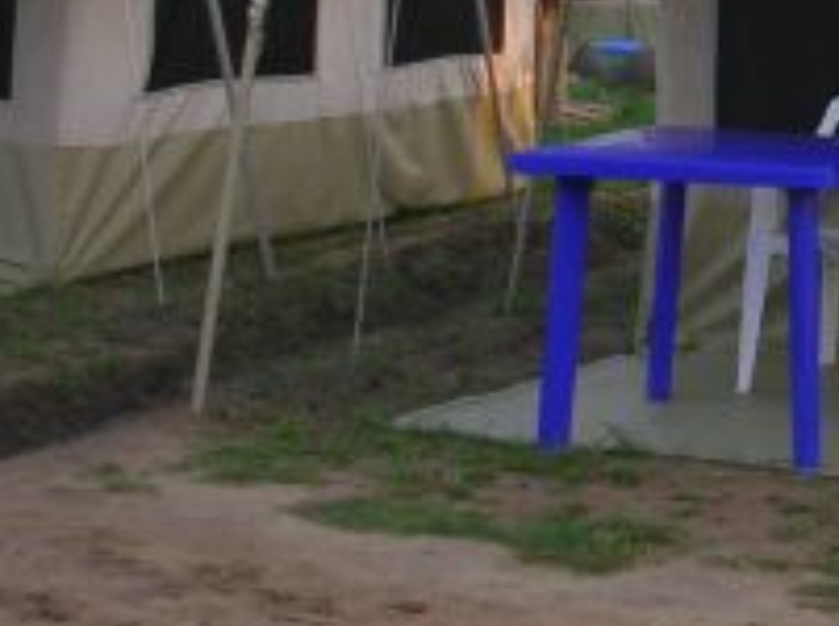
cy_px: -79
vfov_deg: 14.2
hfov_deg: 18.6
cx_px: 966
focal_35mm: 101
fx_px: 2444
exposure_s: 1/82
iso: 50
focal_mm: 5.8
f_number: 2.8
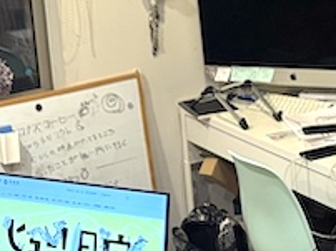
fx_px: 1251
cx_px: 18
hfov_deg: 15.1
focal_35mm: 129
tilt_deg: -19.1
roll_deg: +7.1
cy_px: 193
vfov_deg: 11.4
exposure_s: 1/50
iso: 320
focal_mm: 5.96
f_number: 1.6
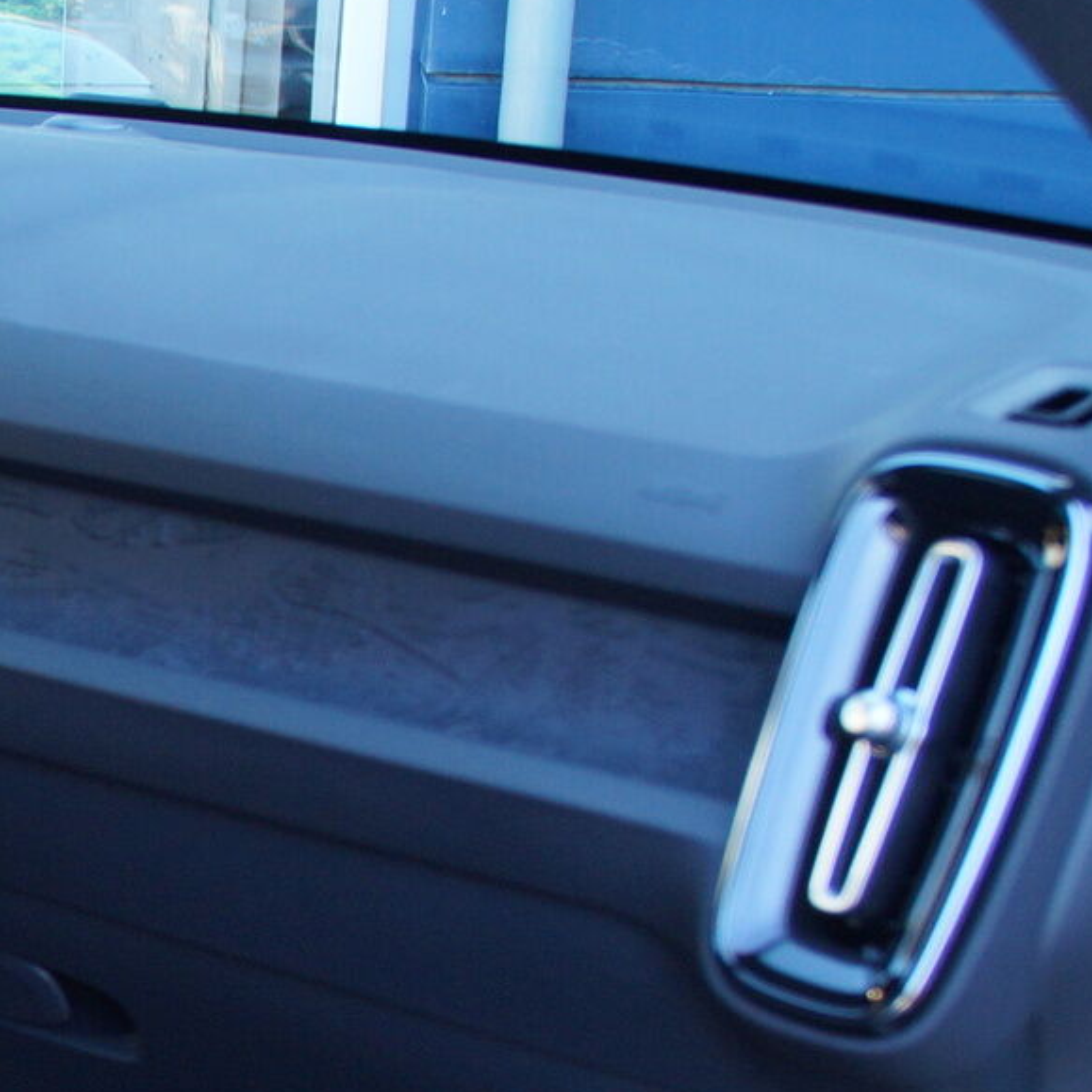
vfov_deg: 22.4
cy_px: 890
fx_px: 2712
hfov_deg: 20.6
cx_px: -364
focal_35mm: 76
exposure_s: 1/60
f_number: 4
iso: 320
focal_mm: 18
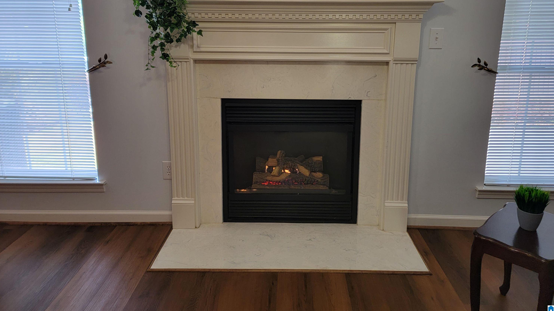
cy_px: 100
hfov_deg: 69.9
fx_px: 397
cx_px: 284
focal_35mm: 27
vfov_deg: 42.2
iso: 250
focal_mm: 6.7
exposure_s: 1/120
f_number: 1.8
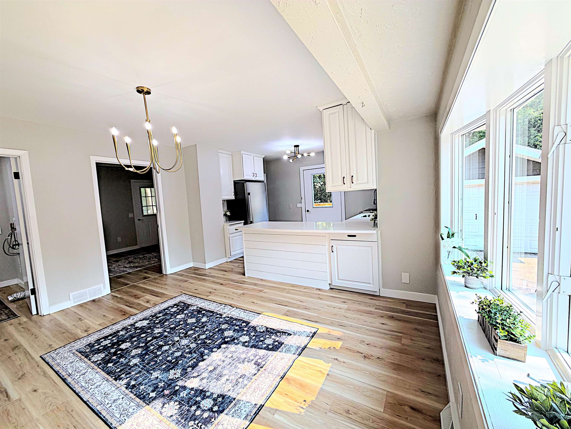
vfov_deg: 85.7
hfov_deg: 102.1
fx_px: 231
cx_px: 286
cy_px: 214
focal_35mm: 14
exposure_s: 1/120
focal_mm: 2.22
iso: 40
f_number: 2.2
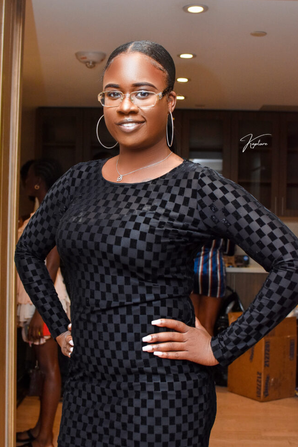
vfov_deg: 35.9
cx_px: 152
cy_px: 217
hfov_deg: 24.4
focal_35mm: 56
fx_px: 689
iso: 800
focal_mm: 35
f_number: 3.5
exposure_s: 1/200
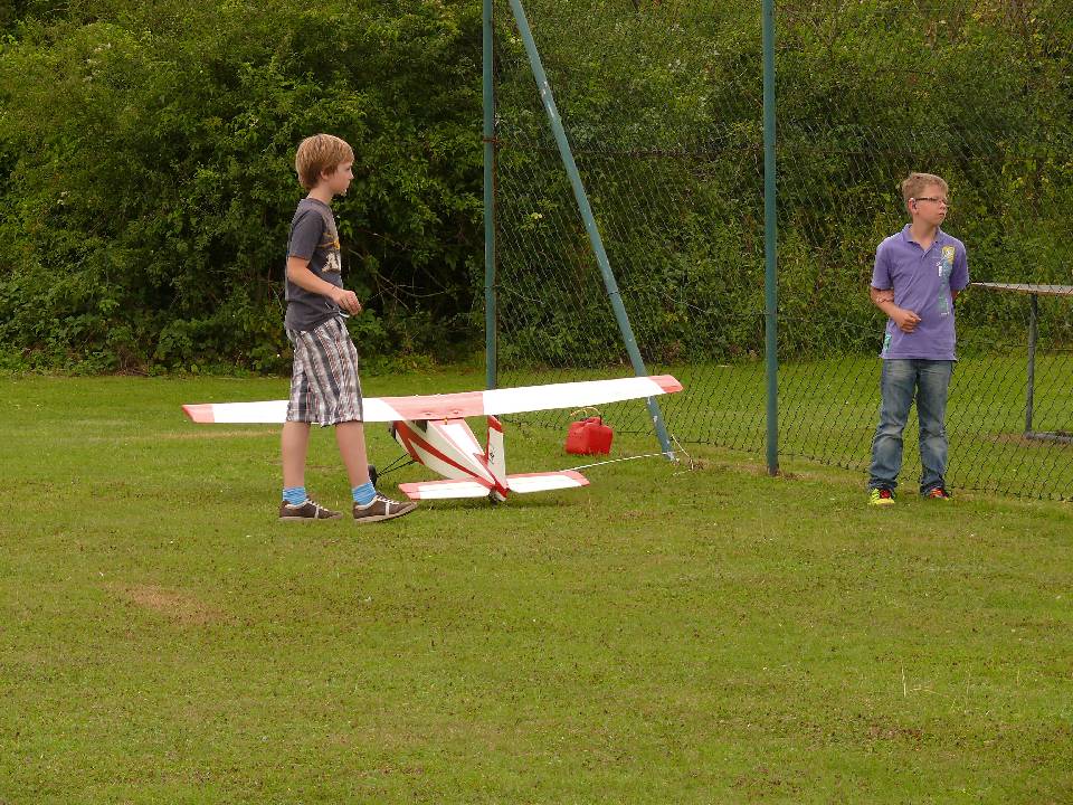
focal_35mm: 162
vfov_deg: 9.2
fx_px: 5022
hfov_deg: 12.2
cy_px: 402
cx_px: 536
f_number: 5
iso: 100
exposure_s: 1/250
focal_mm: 34.3
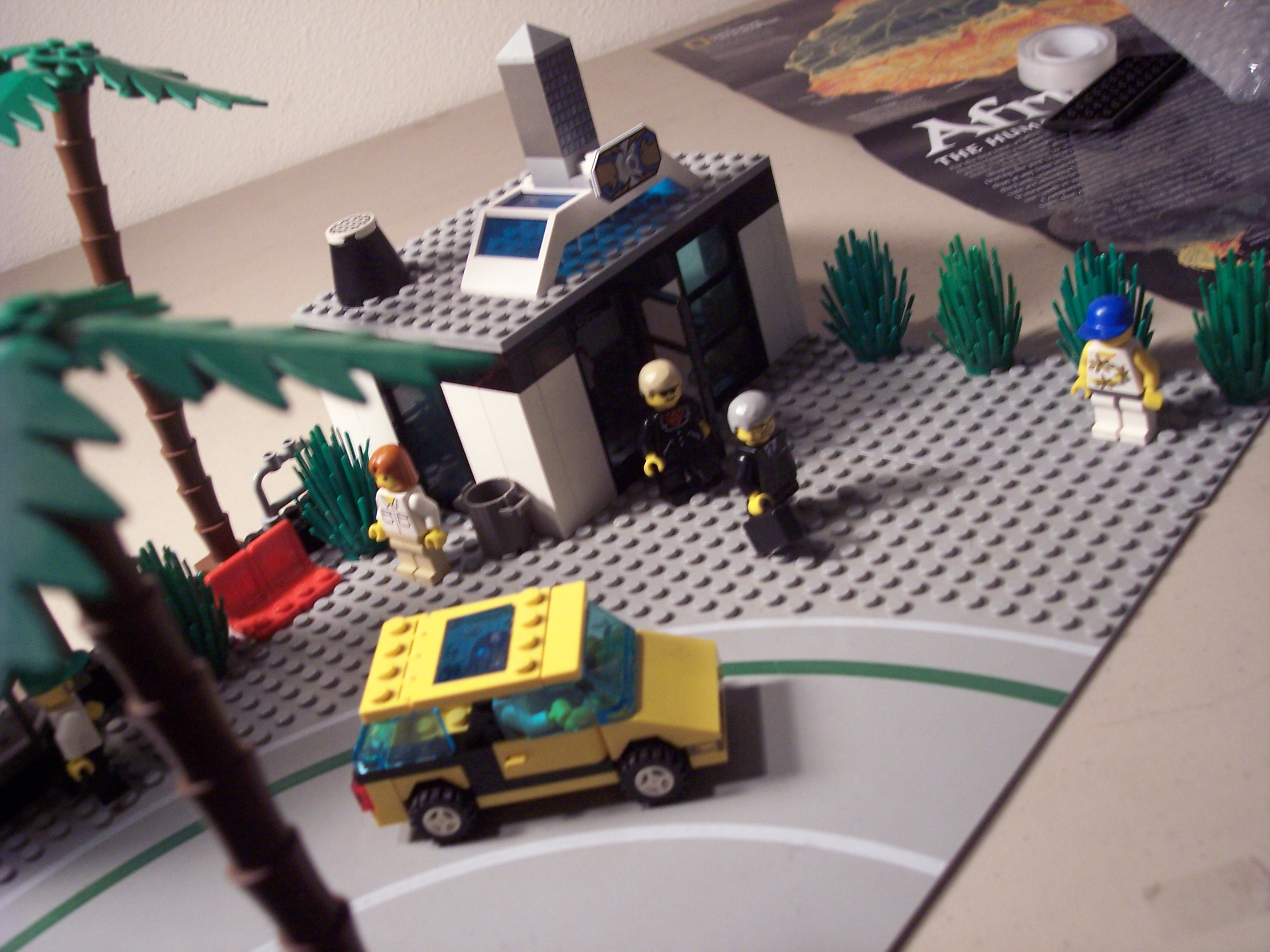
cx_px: 635
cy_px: 476
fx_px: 1431
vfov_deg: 36.8
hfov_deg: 47.9
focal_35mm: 39
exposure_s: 1/15
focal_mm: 8
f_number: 3.4
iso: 200
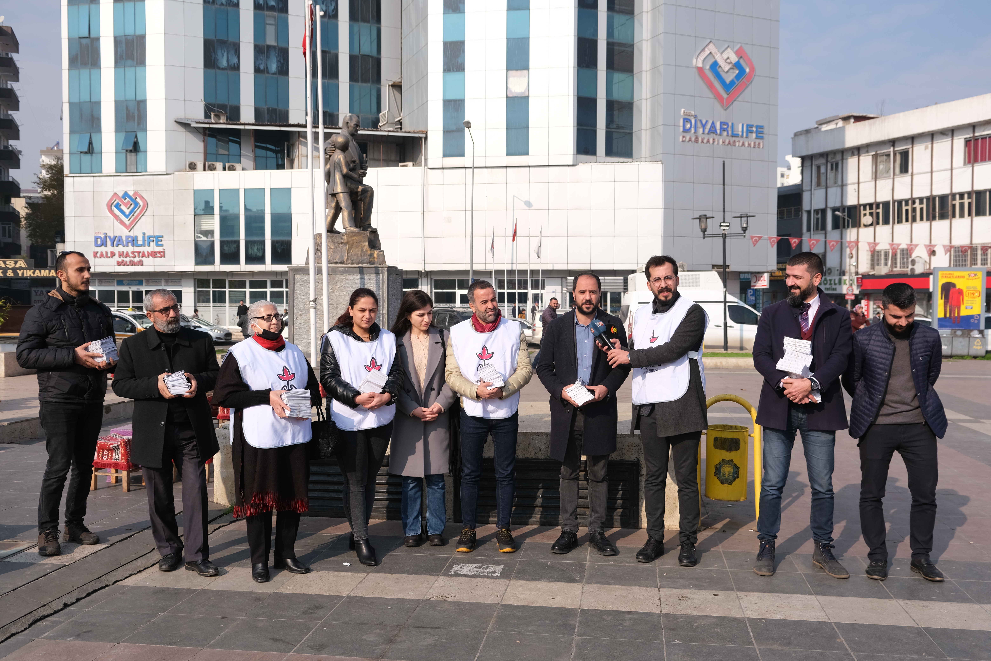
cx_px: 496
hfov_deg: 58.7
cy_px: 330
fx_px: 881
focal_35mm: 32
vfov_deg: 41.1
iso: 250
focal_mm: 21.4
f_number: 4
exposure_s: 1/2000
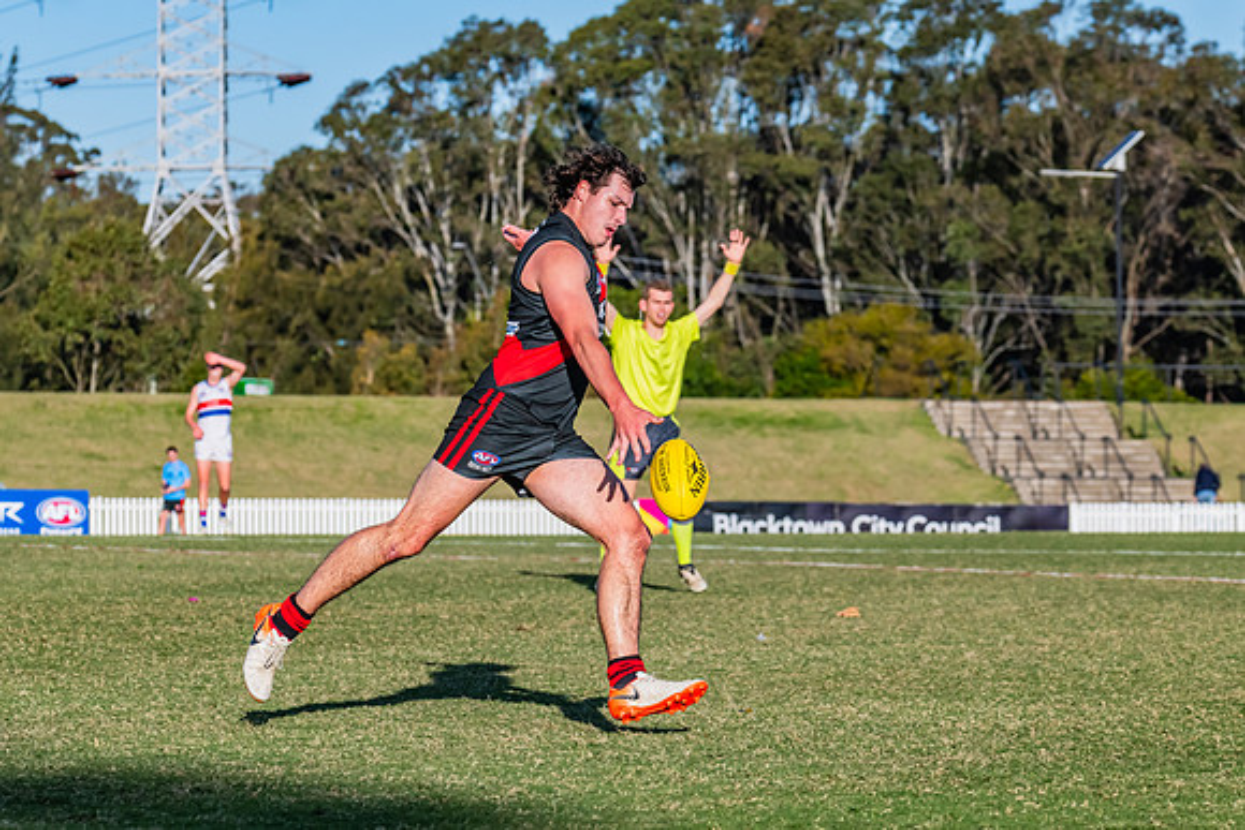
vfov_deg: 6.1
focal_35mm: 225
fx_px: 7781
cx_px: 622
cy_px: 415
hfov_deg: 9.1
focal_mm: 210
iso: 800
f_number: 10
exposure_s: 1/1600
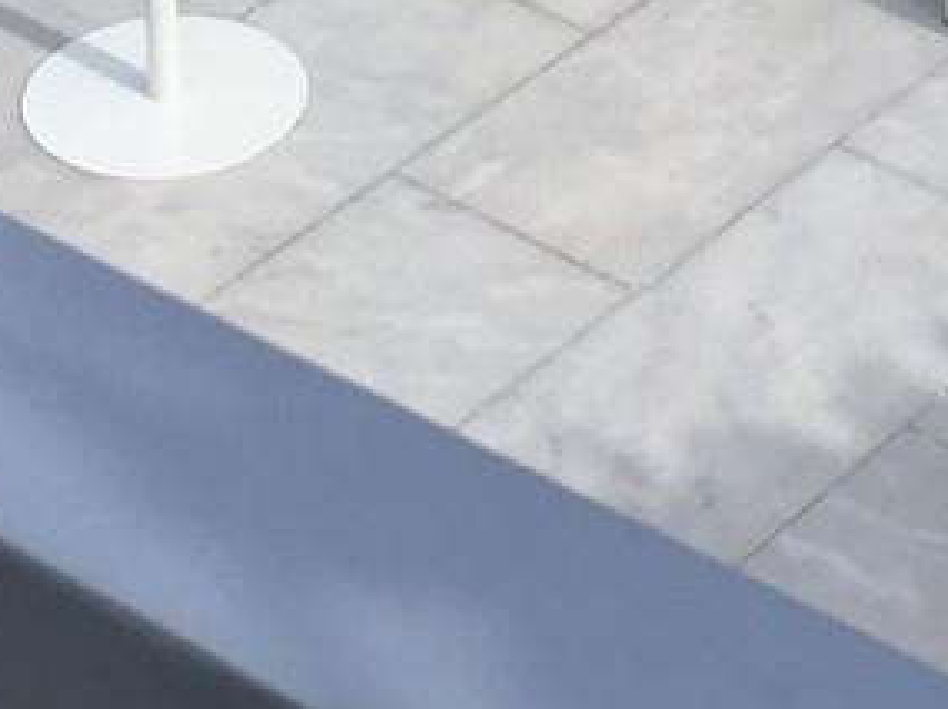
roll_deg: +1.3
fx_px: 4458
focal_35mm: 163
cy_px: -935
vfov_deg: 8.4
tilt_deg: -18.6
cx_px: 482
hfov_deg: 12.1
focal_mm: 4.15
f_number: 2.2
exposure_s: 1/2083
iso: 32
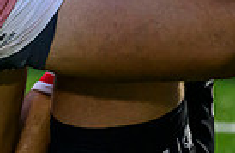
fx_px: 13354
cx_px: -316
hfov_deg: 1.0
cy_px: 132
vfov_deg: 0.7
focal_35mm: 2062
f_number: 3.2
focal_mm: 400
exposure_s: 1/1600
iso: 4000
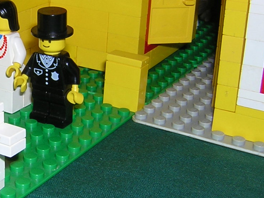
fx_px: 587
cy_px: 90
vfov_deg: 19.1
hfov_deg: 24.6
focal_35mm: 77
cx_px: 24
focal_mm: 4.7
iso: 100
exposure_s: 1/60.1
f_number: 5.2
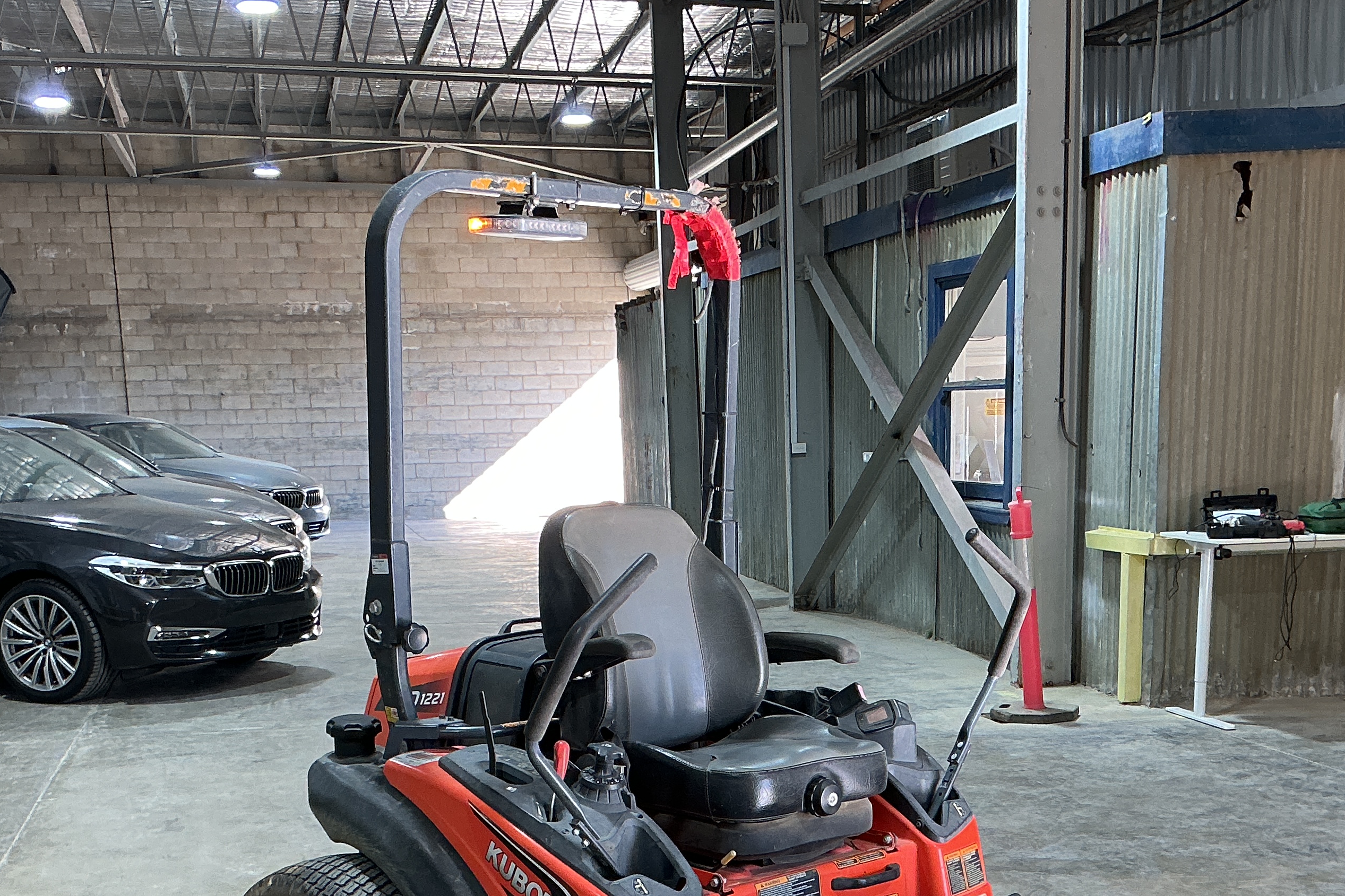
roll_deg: +1.3
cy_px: 801
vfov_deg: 27.1
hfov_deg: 41.1
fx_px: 1793
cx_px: 725
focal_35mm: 48
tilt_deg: -12.1
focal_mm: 3
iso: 64
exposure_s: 1/120
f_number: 1.8
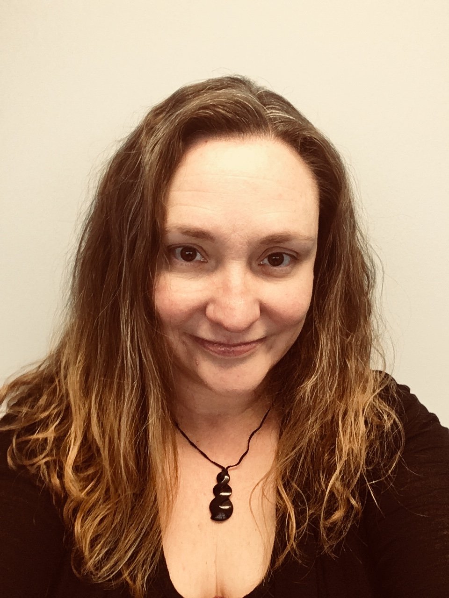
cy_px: 299
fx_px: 536
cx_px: 224
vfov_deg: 58.4
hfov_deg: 45.4
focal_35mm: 31
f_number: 2.4
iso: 80
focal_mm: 2.15
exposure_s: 1/30
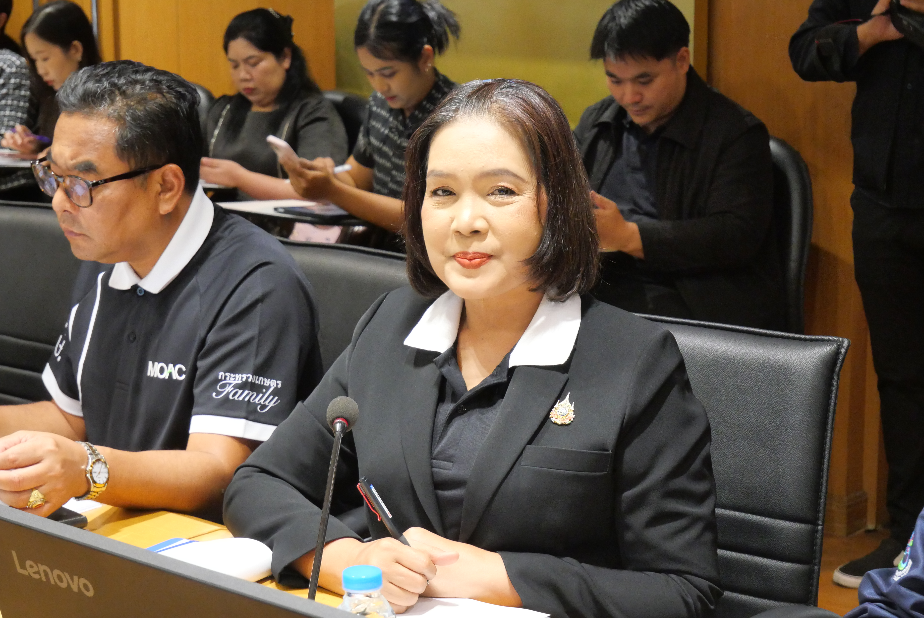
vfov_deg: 16.9
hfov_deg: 25.0
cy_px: 309
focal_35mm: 81
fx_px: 2080
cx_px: 462
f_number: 5.4
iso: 3200
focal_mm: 39
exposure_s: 1/50
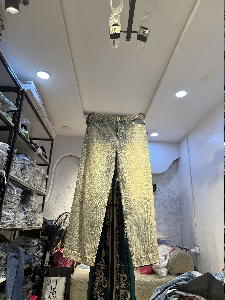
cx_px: 112
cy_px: 150
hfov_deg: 56.8
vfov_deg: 71.6
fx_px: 208
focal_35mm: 24
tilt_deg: +18.4
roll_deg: -2.4
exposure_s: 1/121
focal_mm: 6.76
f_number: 1.78
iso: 64
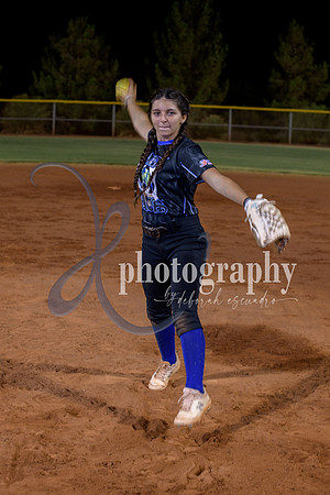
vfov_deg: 28.8
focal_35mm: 70
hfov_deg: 19.5
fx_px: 962
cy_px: 248
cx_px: 165
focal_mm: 70
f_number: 5
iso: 400
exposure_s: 1/80
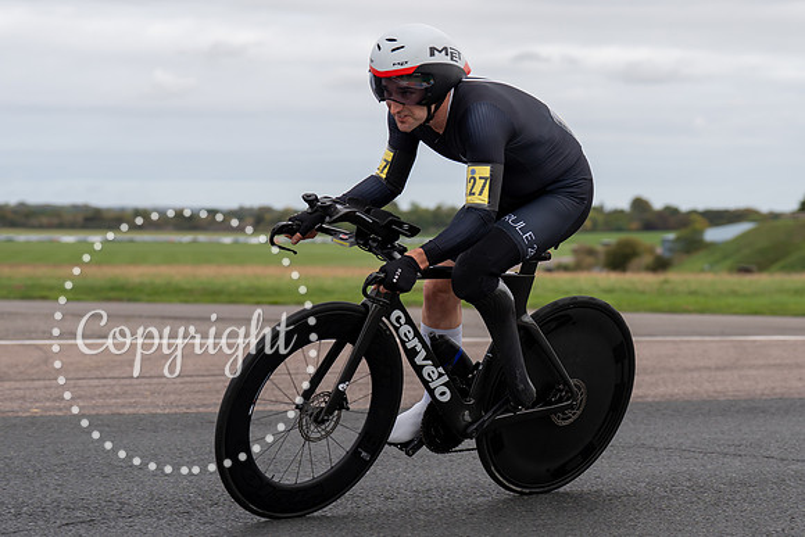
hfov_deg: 21.7
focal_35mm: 94
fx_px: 2098
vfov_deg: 14.6
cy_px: 241
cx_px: 466
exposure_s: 1/1000
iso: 125
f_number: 3.5
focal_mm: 70
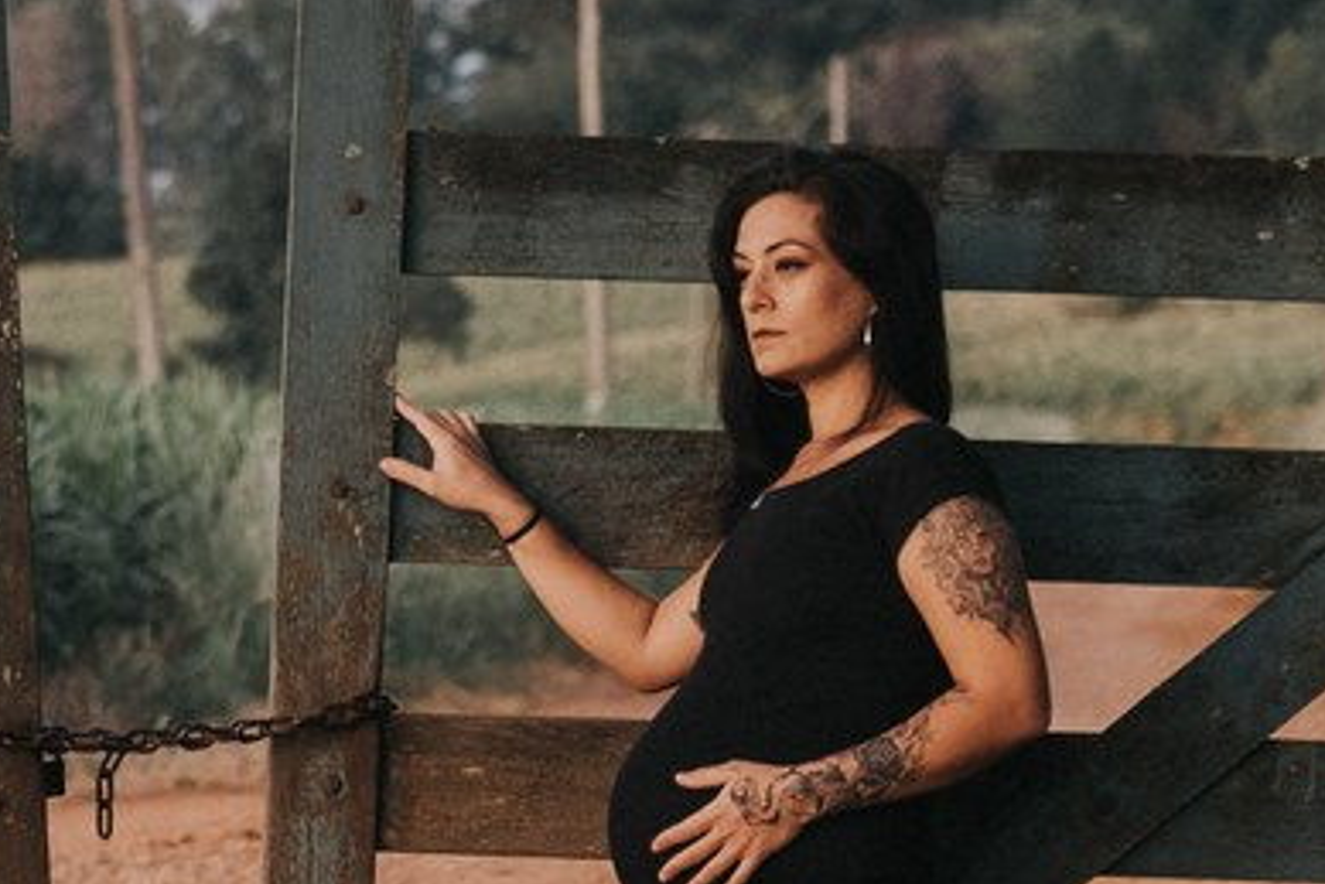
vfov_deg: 4.4
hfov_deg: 6.6
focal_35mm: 310
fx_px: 11413
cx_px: -351
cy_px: 796
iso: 800
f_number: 2.8
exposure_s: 1/250
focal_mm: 54.1
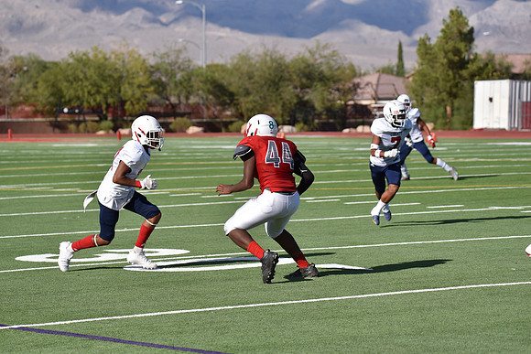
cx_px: 266
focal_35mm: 150
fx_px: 2213
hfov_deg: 13.7
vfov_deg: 9.2
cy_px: 177
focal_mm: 150
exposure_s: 1/4000
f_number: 5.6
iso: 450
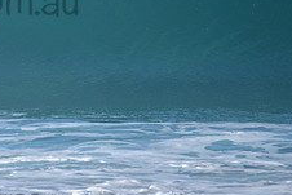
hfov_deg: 1.6
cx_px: -58
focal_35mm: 1284
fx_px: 10421
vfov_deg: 1.1
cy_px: -15
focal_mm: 500
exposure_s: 1/2000
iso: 250
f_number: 5.6
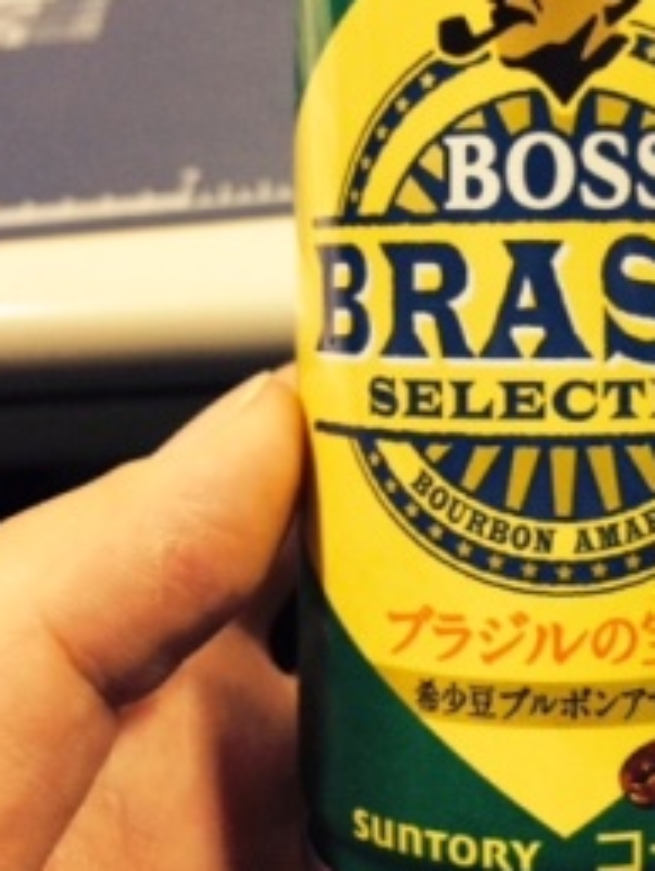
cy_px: 304
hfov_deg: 27.4
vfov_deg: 36.5
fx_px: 1310
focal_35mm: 52
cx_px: 537
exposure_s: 1/30
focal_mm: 4.12
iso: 250
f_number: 2.2
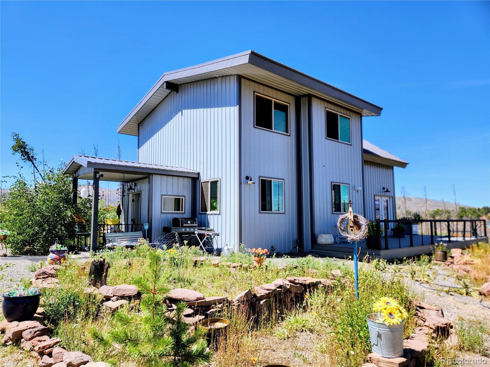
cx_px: 245
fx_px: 326
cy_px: 184
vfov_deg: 58.9
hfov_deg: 73.9
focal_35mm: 23
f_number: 1.8
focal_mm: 5.4
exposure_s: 1/927
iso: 20
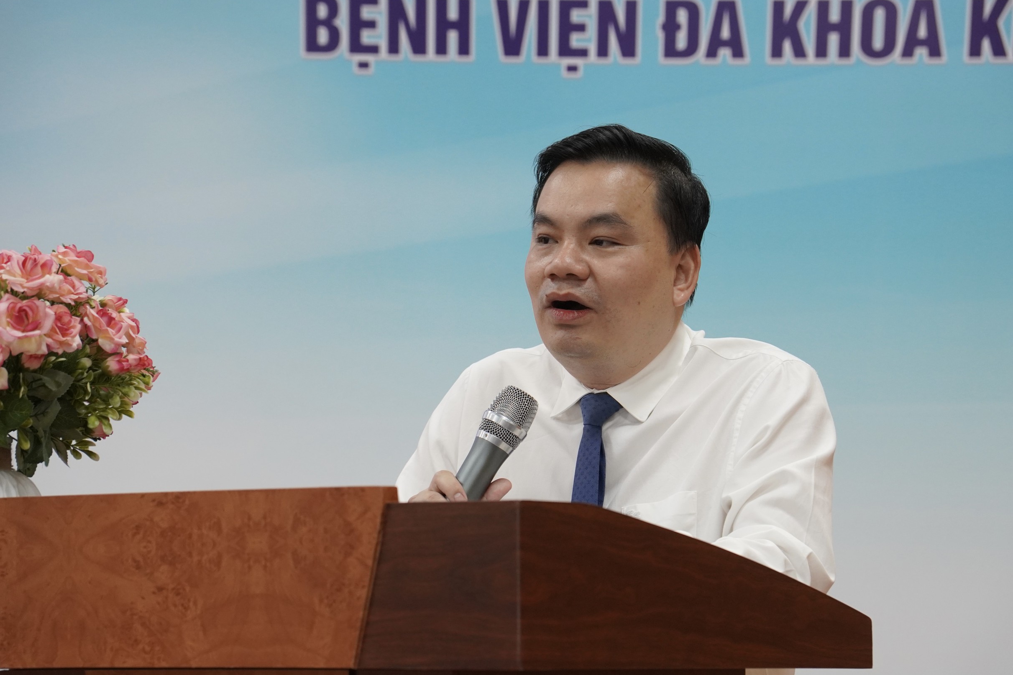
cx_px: 522
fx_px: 3123
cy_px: 341
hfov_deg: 18.4
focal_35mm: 111
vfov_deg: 12.3
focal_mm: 70
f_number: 4
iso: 1250
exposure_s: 1/160
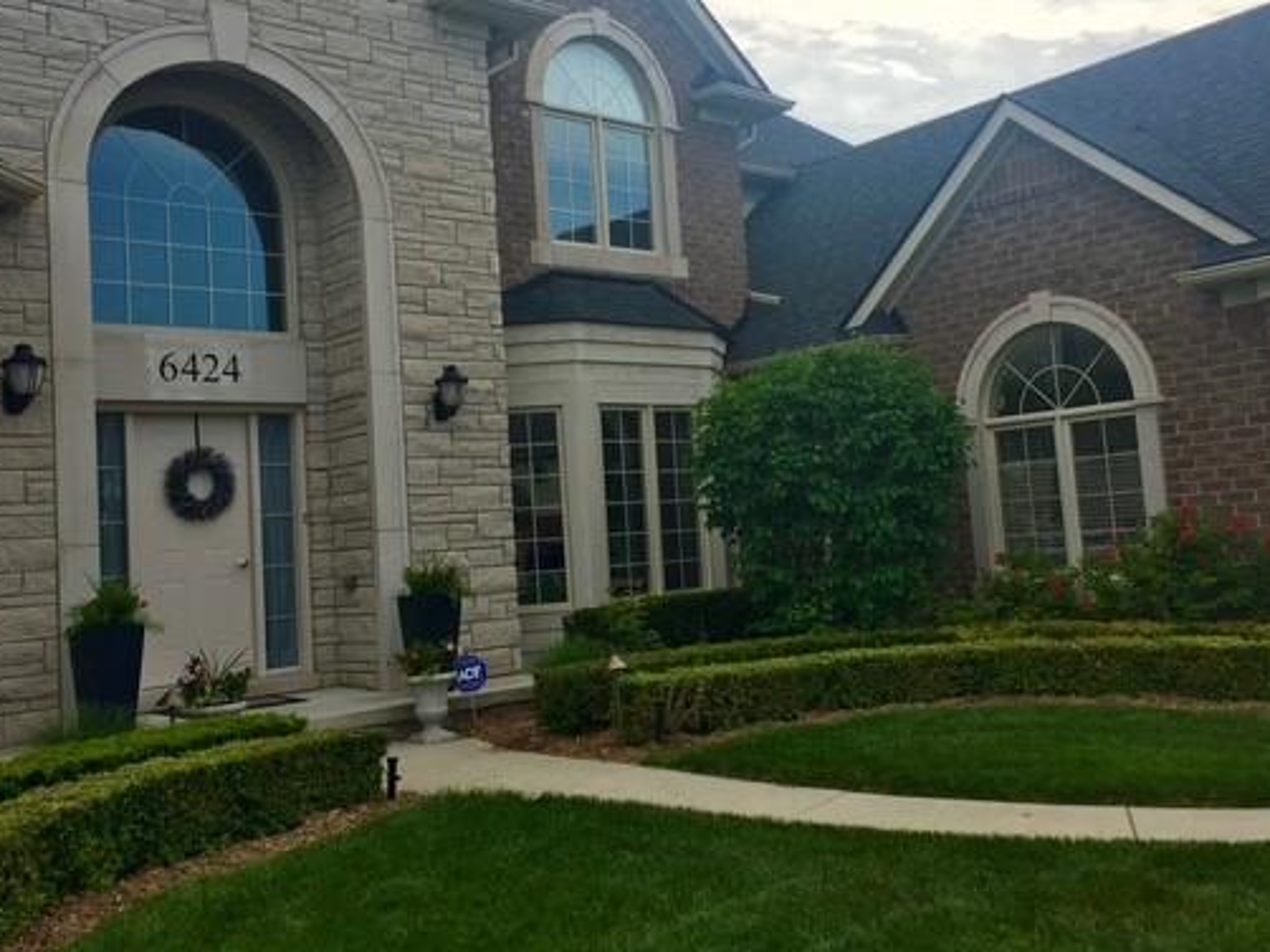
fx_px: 1357
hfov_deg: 50.2
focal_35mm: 37
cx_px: 650
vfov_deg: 38.5
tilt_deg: +6.9
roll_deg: +3.9
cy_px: 405
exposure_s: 1/1522
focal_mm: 4.15
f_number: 2.2
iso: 32
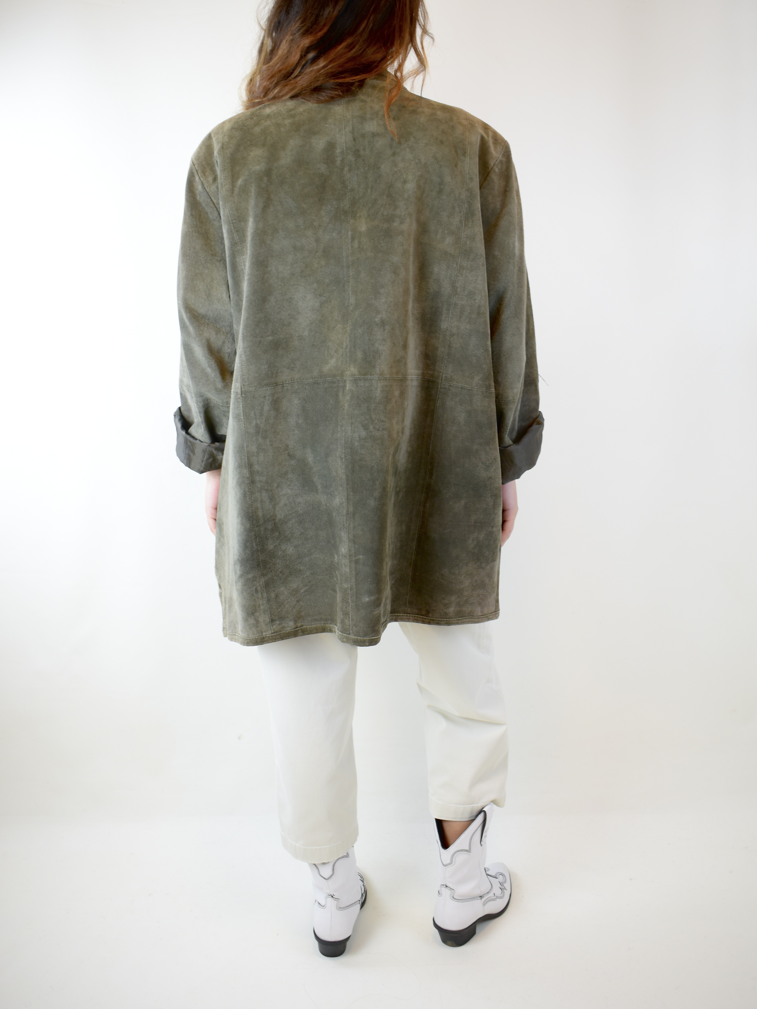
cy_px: 458
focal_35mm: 36
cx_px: 378
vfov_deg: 51.3
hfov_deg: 39.7
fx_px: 1050
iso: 400
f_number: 4
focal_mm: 22
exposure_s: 1/80
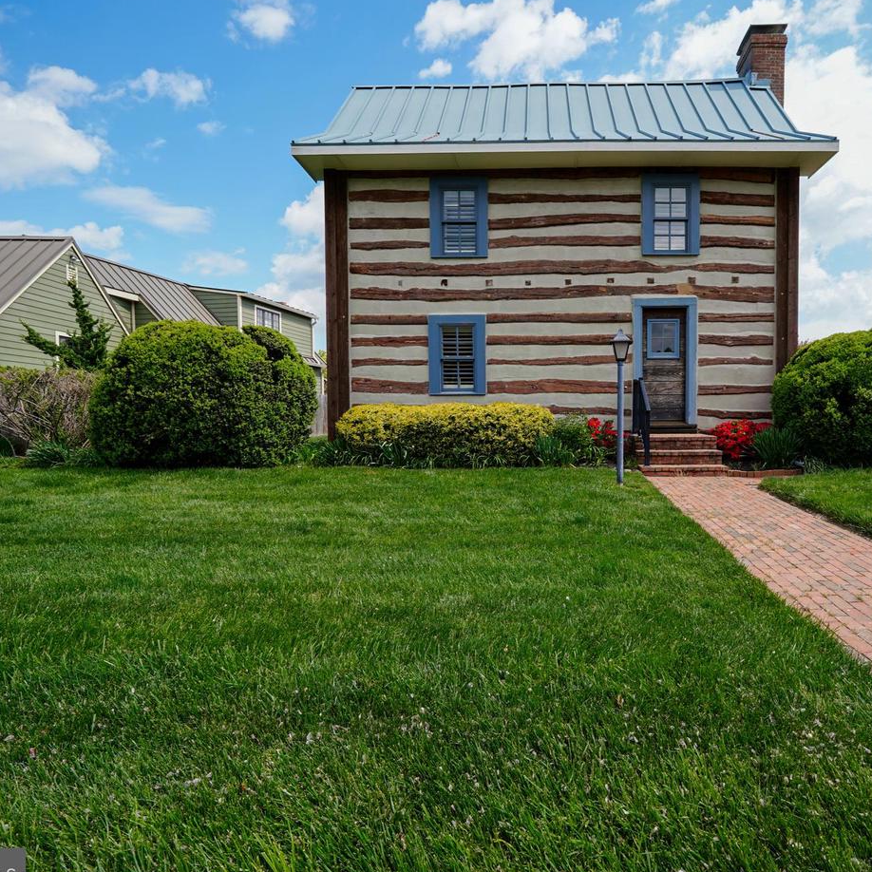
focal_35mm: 20
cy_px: 441
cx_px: 561
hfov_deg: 73.2
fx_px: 570
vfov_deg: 74.8
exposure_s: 1/200
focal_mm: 10
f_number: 7.1
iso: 100
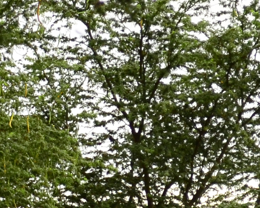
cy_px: 312
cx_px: -139
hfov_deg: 5.8
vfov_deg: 4.6
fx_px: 2551
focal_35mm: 331
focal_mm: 45
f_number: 5.6
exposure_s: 1/100
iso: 800
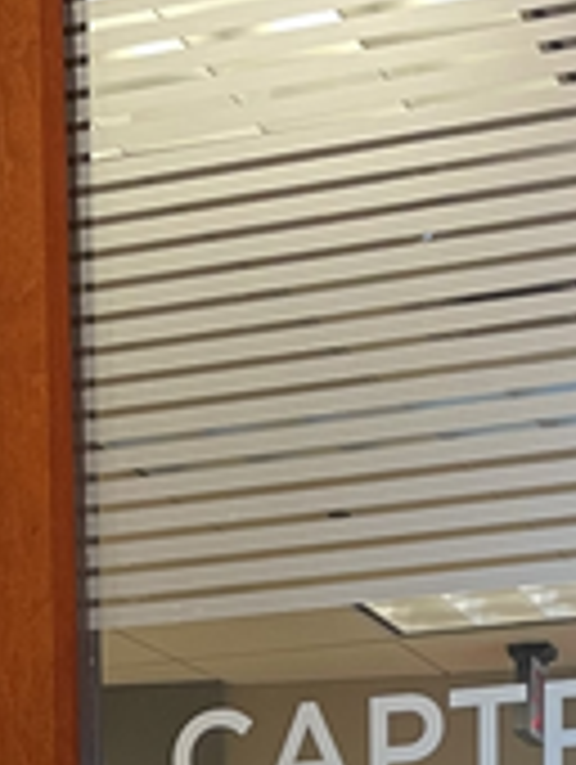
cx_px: 86
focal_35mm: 122
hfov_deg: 12.1
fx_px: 2700
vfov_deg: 13.9
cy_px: 1467
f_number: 1.6
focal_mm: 4.2
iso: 125
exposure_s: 1/60
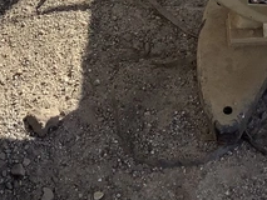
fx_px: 841
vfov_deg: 12.7
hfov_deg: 17.7
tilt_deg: -45.9
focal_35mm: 109
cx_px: 251
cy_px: -119
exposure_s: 1/769
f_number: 2.4
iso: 25
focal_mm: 3.3
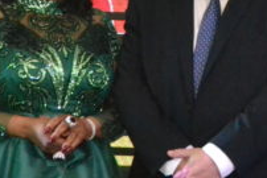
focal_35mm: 148
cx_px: 241
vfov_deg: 9.2
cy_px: 9
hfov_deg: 13.7
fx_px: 1098
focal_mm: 26
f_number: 5.6
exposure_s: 1/200
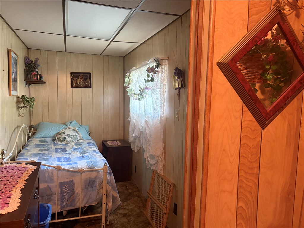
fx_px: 228
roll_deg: -0.4
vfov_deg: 53.1
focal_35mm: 26
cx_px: 152
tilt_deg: -3.5
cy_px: 114
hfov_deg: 67.3
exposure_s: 1/40
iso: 500
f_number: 1.6
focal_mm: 5.96
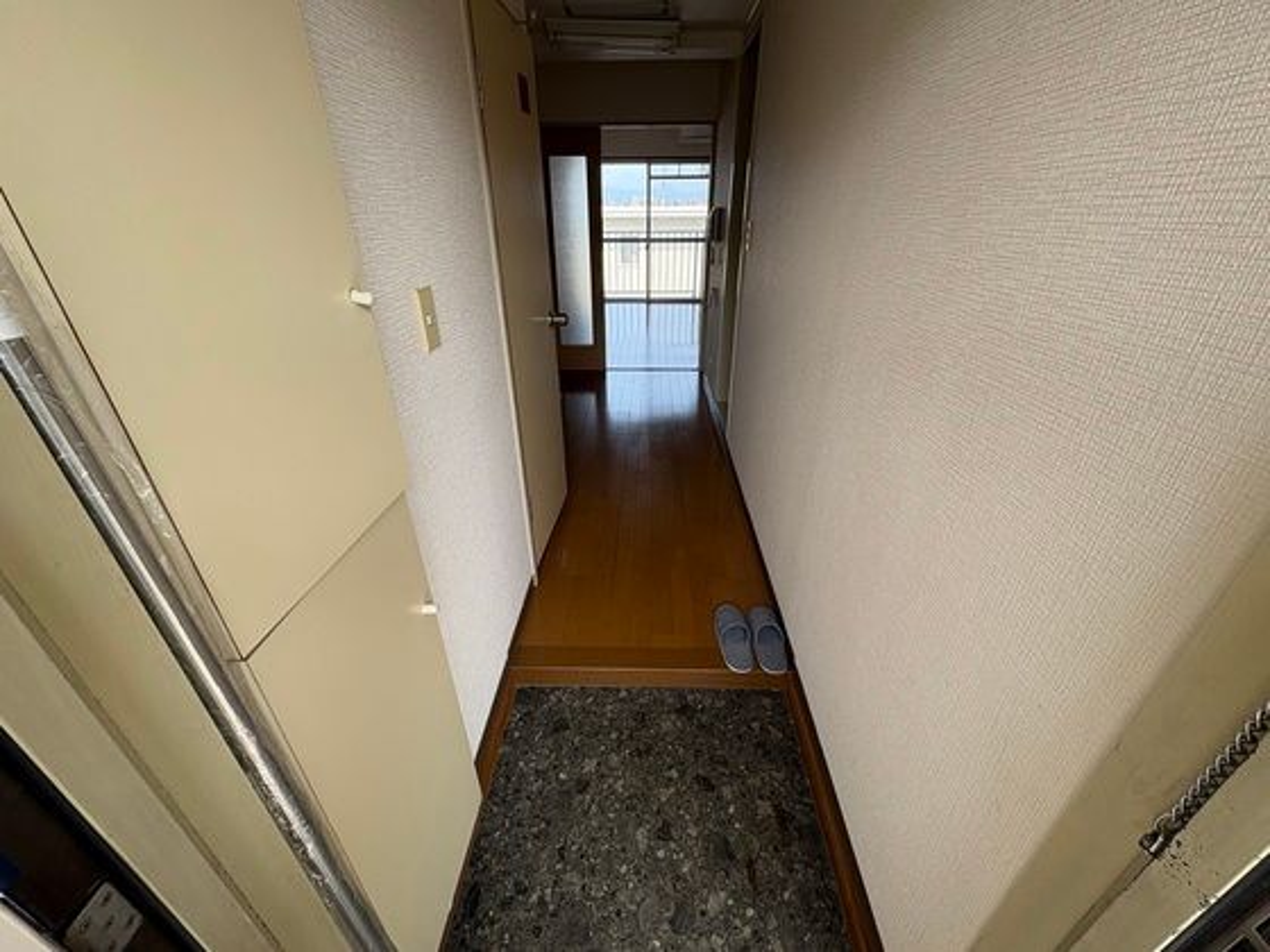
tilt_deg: -28.4
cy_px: 476
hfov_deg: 102.1
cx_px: 635
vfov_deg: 85.7
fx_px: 514
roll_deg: -0.1
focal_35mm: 14
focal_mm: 2.22
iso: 50
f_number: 2.2
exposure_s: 1/190
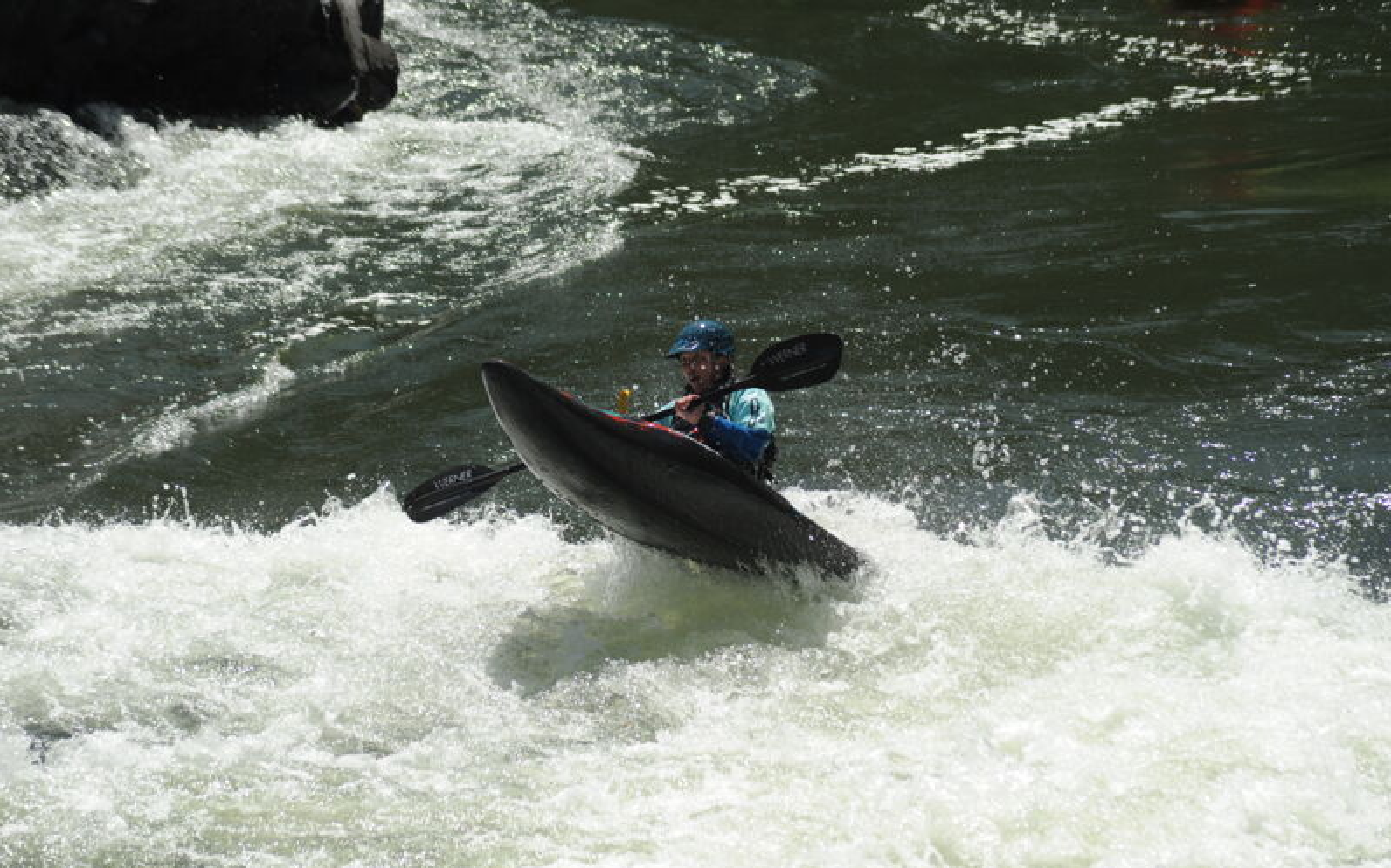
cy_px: 437
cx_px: 697
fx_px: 9702
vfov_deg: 5.1
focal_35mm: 256
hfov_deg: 8.2
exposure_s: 1/800
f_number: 7.1
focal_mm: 250
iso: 250
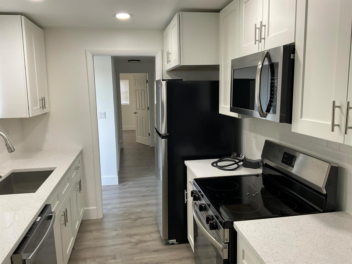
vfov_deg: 48.2
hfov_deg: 61.7
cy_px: 132
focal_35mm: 29
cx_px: 176
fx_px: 295
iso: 40
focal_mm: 3
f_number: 1.8
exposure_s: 1/60
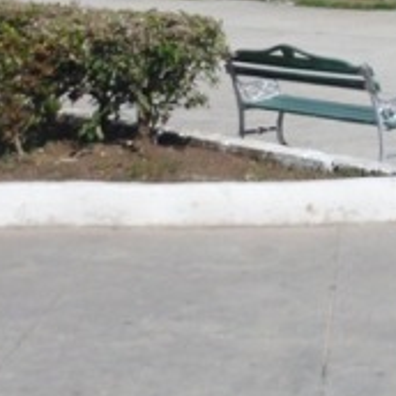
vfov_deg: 14.8
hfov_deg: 15.7
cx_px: 463
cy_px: -251
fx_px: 1385
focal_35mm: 107
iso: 80
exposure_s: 1/250
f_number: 9.4
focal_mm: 4.9
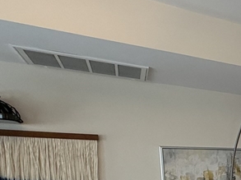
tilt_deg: -1.7
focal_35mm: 49
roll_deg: +0.3
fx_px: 341
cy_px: 194
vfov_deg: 27.3
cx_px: 408
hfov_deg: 24.0
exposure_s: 1/120
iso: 125
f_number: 2.2
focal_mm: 2.22
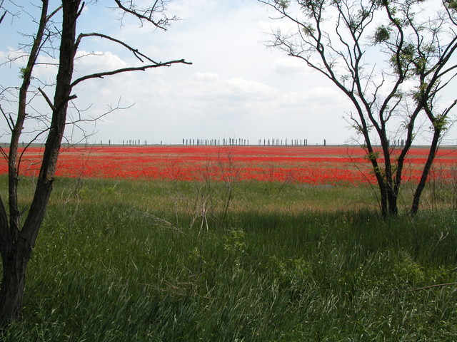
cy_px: 171
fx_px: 462
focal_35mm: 35
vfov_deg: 40.7
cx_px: 228
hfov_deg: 52.6
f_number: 8
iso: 100
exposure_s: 1/265
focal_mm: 8.9
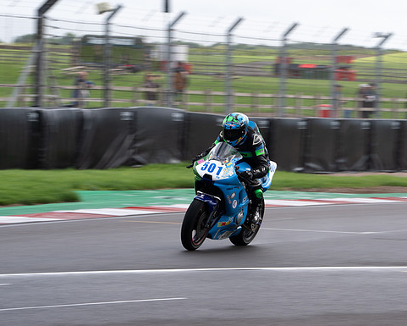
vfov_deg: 5.2
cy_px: 163
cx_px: 249
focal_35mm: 298
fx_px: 3590
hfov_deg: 6.5
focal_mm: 229
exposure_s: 1/160
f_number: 14
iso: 320
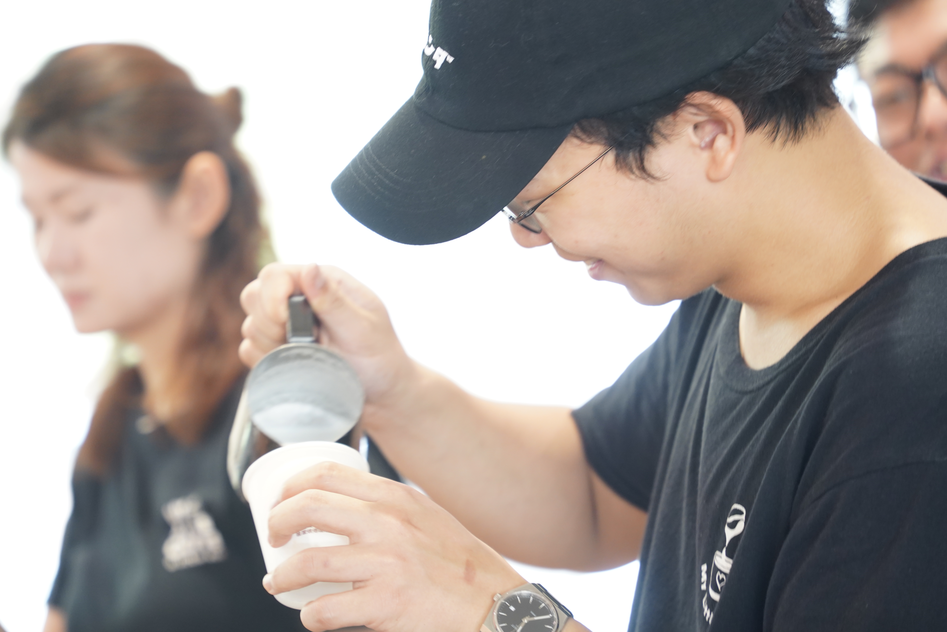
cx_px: 474
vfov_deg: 8.5
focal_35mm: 161
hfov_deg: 12.8
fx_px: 4235
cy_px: 316
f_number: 5.6
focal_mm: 161
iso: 2000
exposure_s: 1/20
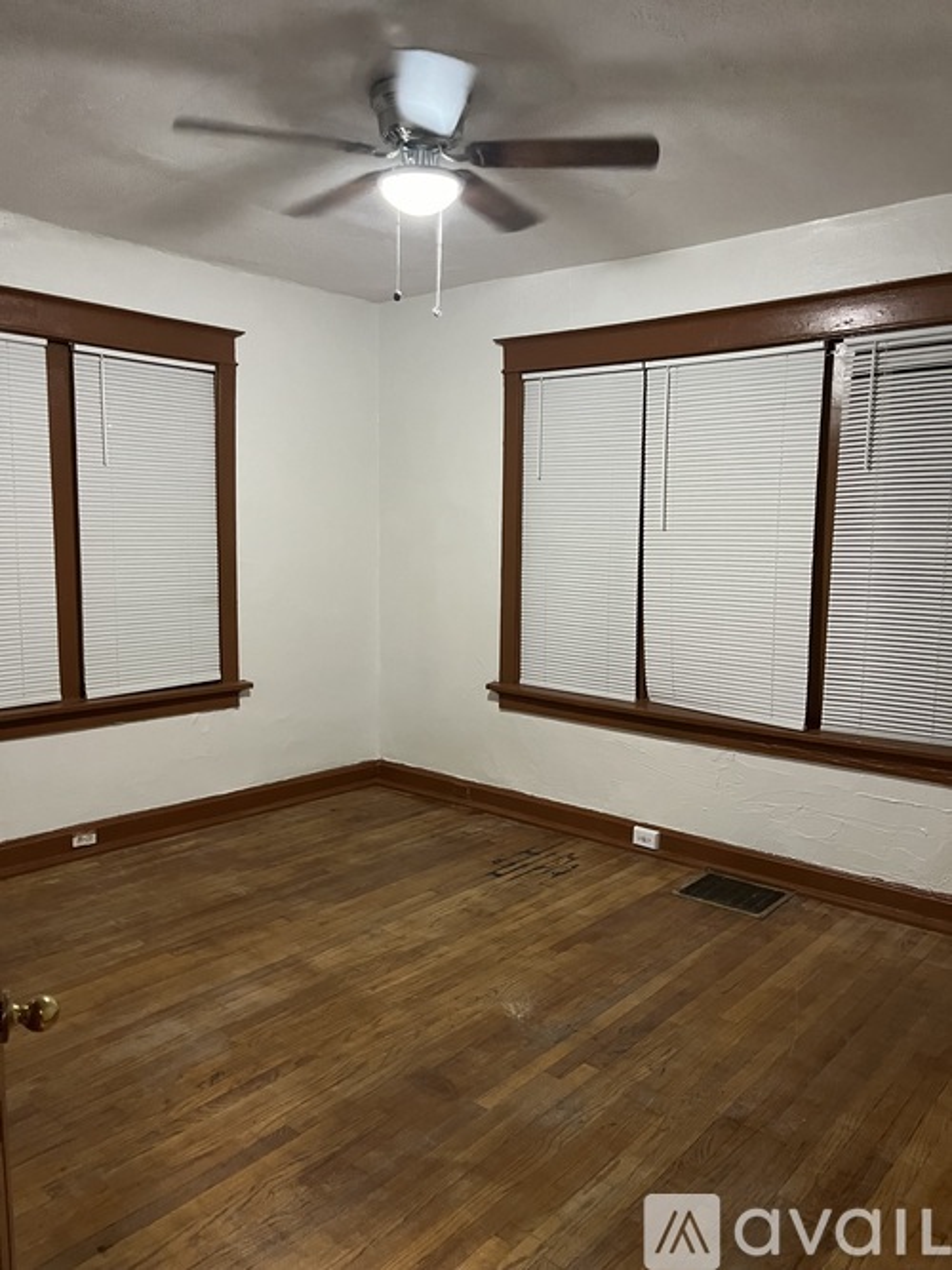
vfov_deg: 67.3
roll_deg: +0.3
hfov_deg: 53.0
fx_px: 954
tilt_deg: -6.7
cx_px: 476
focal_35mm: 26
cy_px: 635
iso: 640
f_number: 1.6
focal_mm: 5.1
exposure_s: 1/40
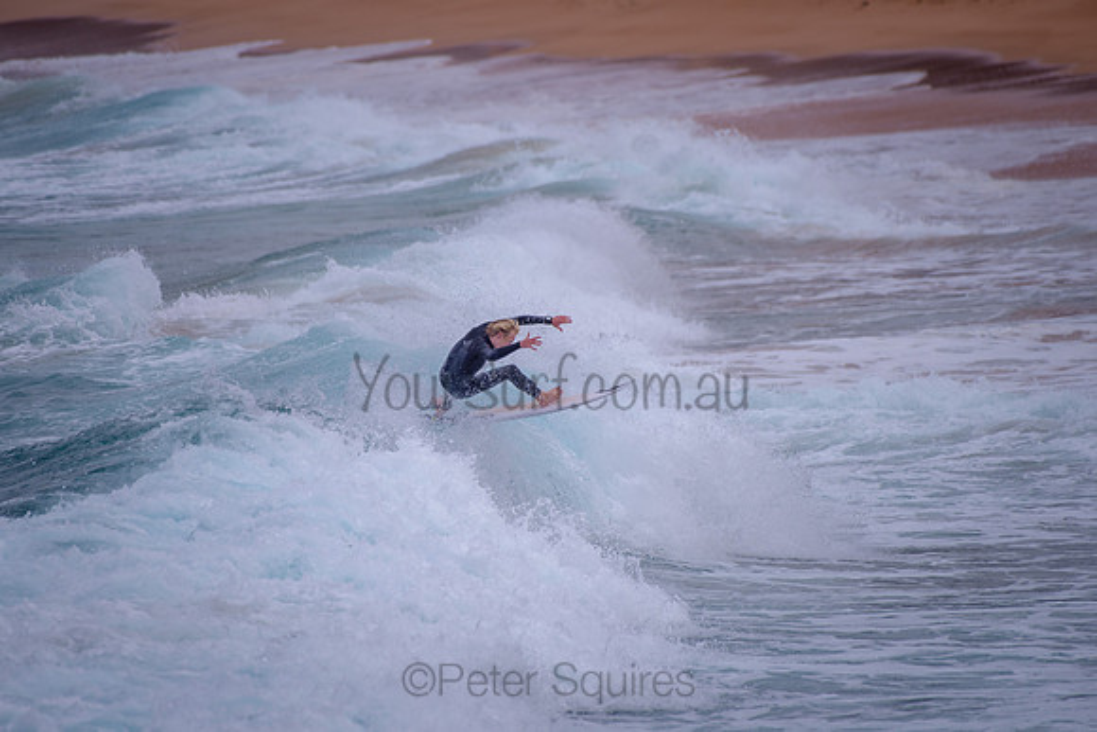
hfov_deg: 3.4
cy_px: 350
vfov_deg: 2.2
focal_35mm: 613
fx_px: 18684
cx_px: 499
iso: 80
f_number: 5.6
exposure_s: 1/2000
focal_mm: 500
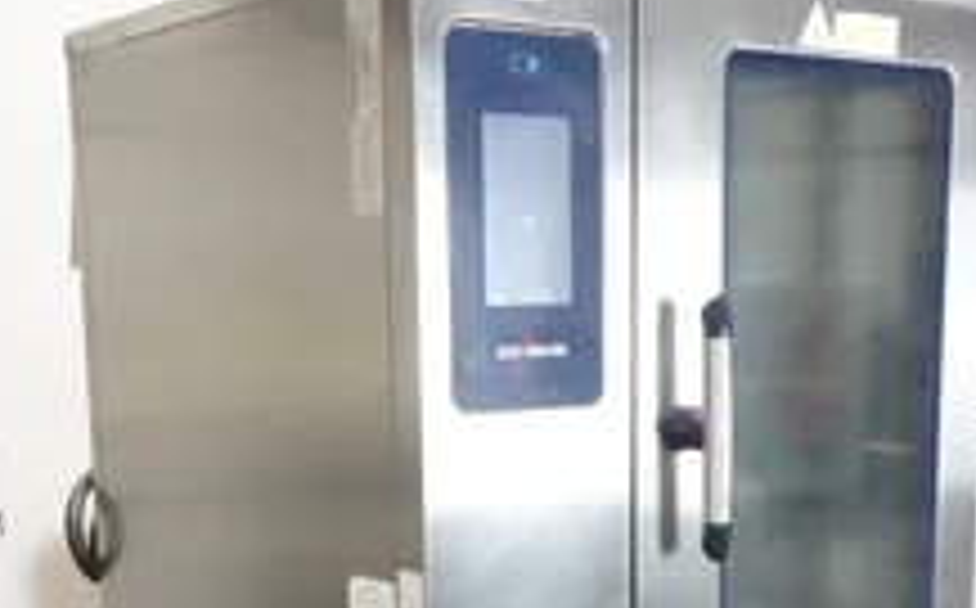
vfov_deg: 19.3
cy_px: 685
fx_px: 1700
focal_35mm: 64
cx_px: 546
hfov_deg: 32.0
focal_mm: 12.76
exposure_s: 1/20
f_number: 11
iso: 6400
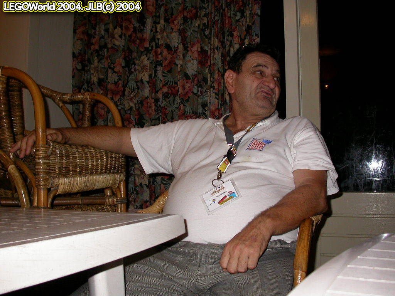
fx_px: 434
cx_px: 198
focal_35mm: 38
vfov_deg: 37.7
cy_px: 148
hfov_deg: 49.0
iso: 100
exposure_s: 1/60
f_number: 2.6
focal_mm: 7.85
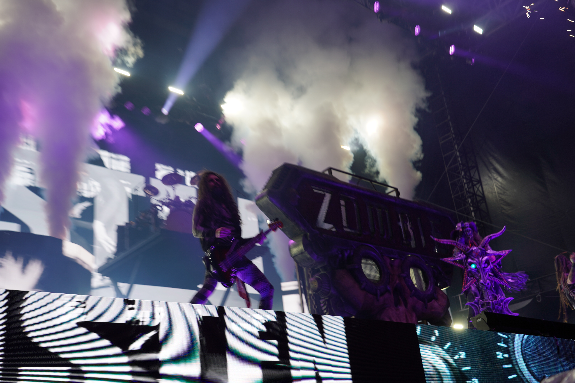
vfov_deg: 36.9
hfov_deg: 53.1
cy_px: 192
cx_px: 288
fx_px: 575
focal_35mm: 36
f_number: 5
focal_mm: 36
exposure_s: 1/60
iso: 100
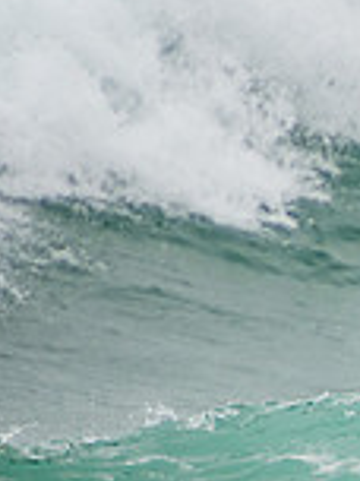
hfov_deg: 0.5
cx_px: 781
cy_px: 515
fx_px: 38216
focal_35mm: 2756
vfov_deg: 0.7
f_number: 5.6
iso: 320
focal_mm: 390
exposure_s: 1/1600
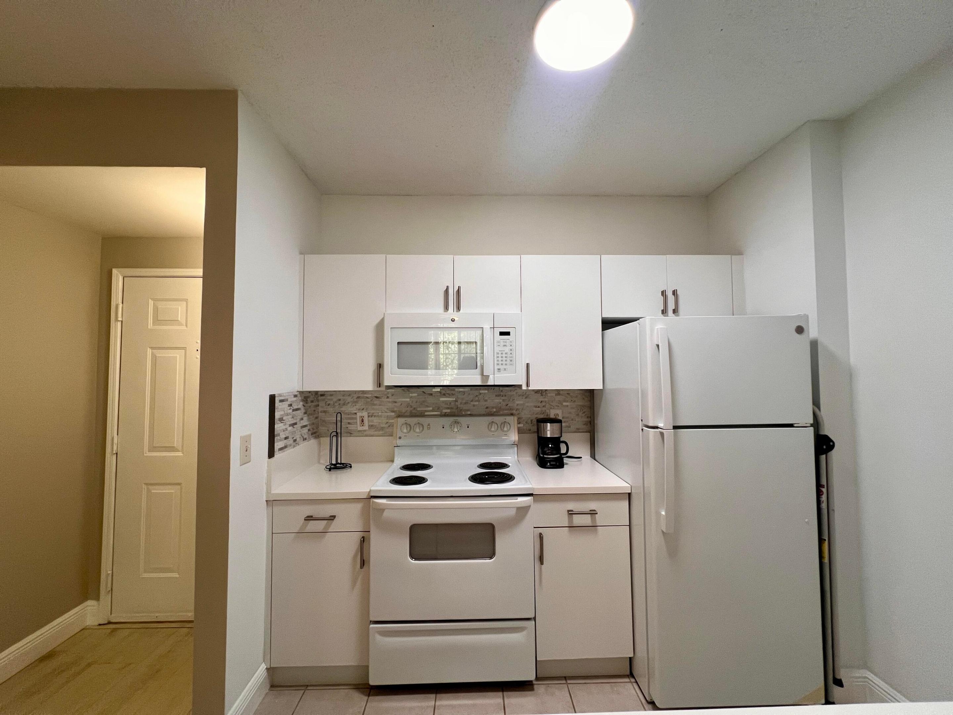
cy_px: 358
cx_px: 476
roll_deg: +0.2
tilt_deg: +1.5
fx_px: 358
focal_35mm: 13
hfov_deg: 106.2
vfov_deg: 89.9
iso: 200
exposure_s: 1/120
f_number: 1.8
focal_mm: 1.57
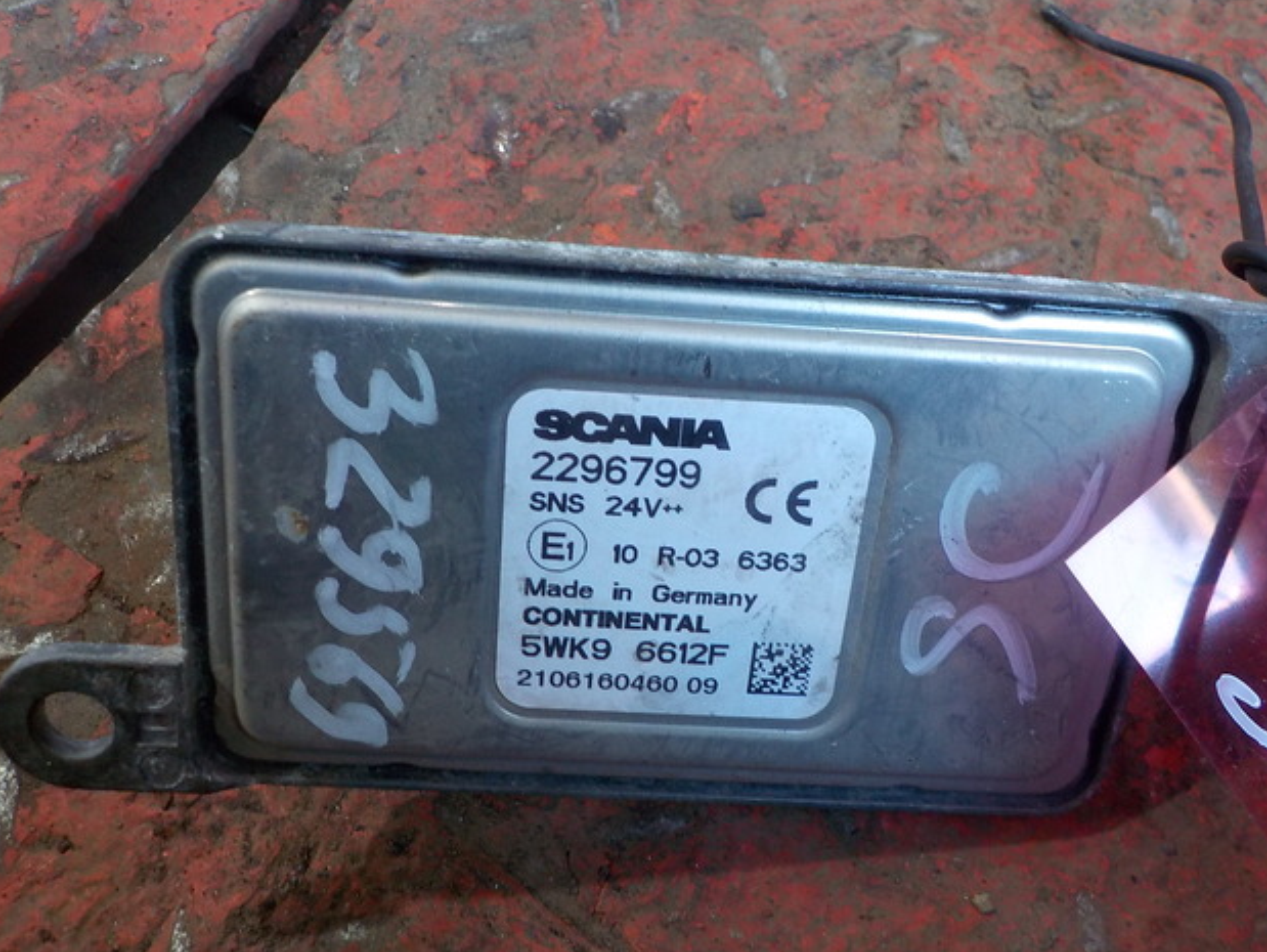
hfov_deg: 58.3
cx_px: 643
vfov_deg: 45.5
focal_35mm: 31
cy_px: 463
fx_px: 1135
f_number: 3.3
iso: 200
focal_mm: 4.1
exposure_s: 1/30
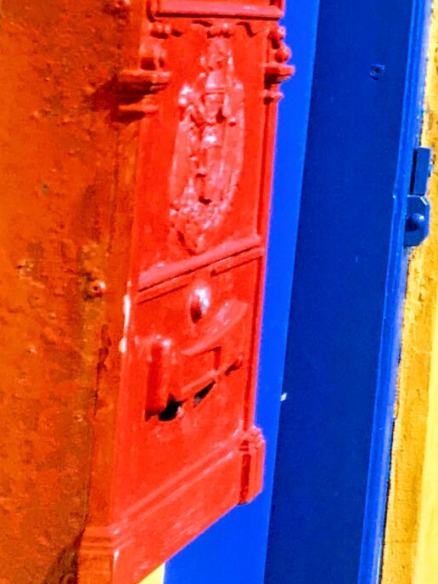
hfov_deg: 11.9
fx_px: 1820
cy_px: -70
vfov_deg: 17.5
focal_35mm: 108
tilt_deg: +4.6
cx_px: 931
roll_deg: -4.1
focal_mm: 4.15
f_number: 2.2
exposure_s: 1/1709
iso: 25
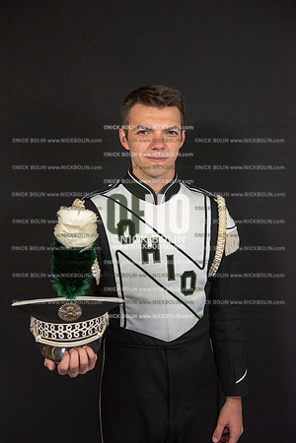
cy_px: 222
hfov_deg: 33.4
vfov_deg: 48.5
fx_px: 493
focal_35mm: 40
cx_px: 148
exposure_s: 1/640
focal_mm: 40
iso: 2000
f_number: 5.6
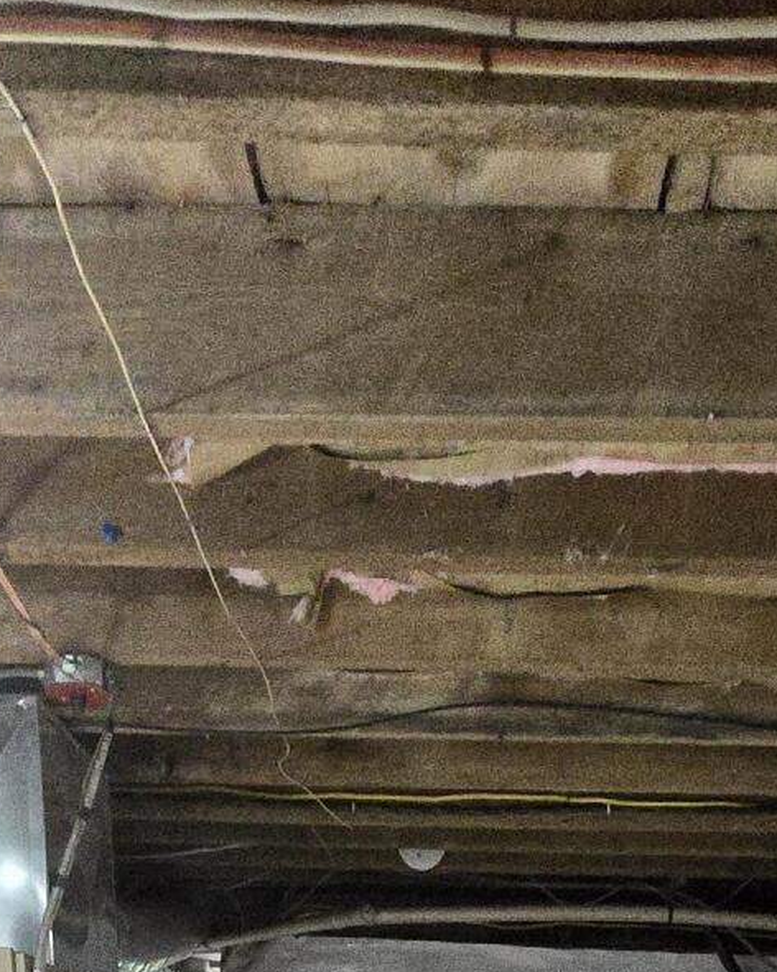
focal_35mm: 43
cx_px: 471
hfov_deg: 34.8
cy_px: 1481
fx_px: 1236
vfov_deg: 27.8
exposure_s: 1/40
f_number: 2.2
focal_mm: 2.2
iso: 1600
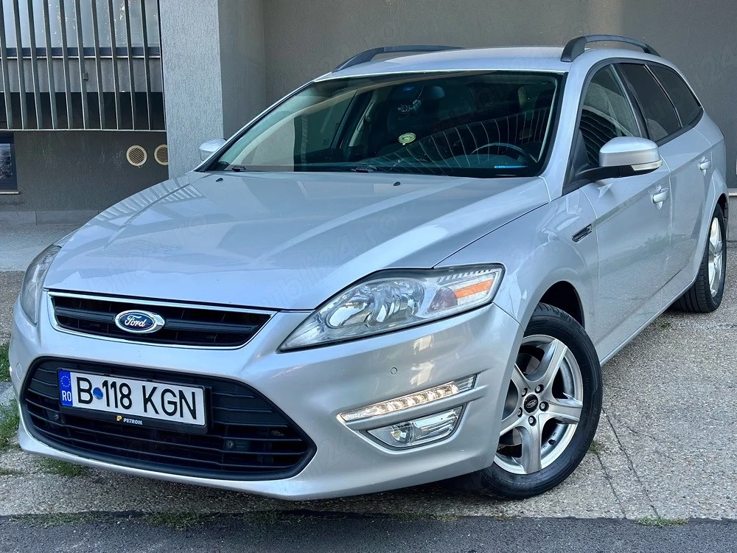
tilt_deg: -9.9
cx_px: 368
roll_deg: +1.0
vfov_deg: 30.3
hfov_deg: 39.7
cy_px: 276
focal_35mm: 48
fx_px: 1022
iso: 80
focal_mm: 6.86
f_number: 1.78
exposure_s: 1/519
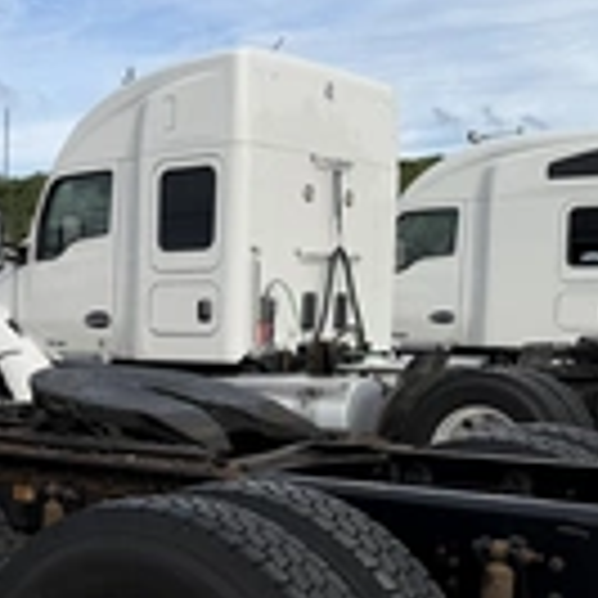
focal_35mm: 64
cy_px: 436
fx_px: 1251
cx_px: -4
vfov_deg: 26.6
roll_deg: +0.4
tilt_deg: -6.4
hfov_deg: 25.5
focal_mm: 6.76
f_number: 1.78
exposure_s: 1/3953
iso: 80
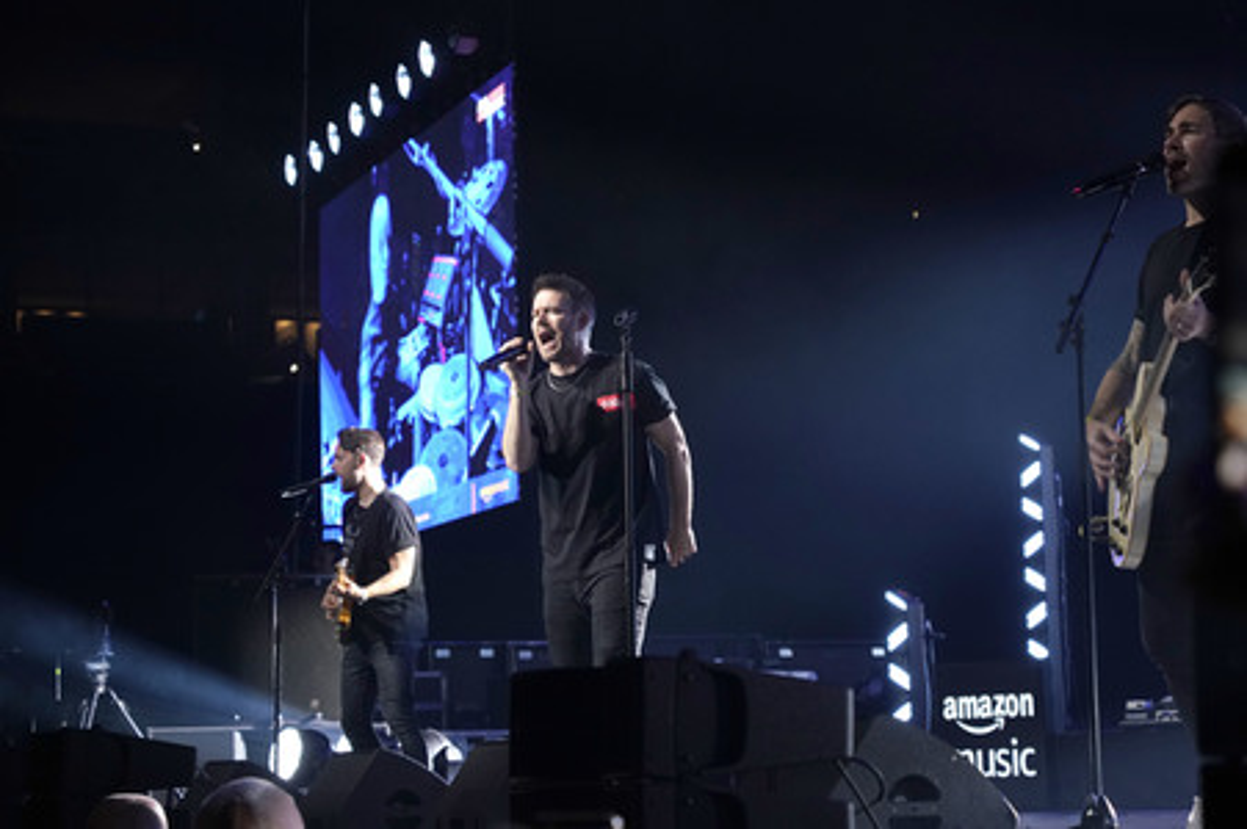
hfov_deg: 30.1
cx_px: 624
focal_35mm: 67
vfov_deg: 20.3
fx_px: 2319
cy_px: 414
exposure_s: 1/250
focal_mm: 67
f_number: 4.5
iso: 2000
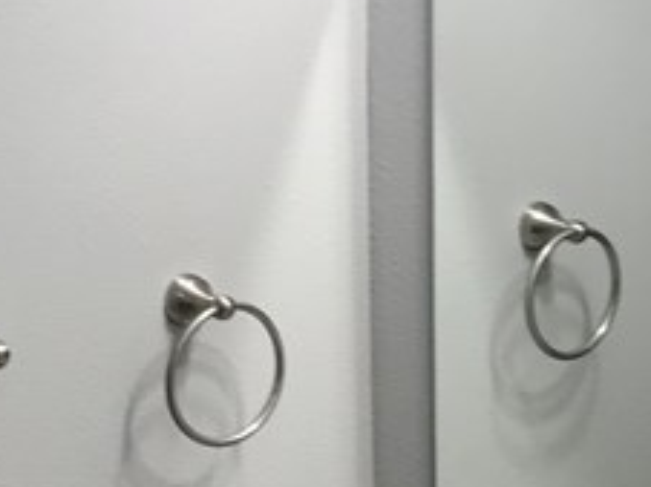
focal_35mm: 127
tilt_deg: -17.3
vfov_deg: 11.6
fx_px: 2386
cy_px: 415
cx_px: -86
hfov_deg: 15.1
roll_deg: +4.8
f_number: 1.8
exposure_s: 1/60
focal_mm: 3.99
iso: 32
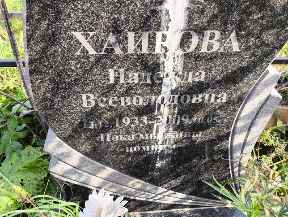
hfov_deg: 58.3
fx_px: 258
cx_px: 138
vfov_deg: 45.4
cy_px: 92
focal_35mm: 31
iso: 50
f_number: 1.7
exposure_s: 1/238
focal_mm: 4.71
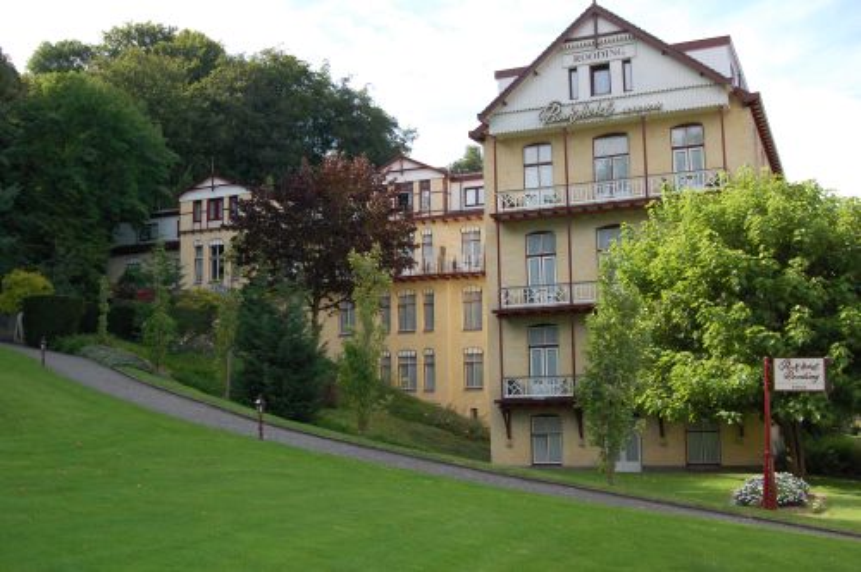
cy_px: 286
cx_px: 430
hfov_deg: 49.6
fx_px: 932
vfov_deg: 34.1
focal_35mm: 39
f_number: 13
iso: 1600
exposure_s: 1/500
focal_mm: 26
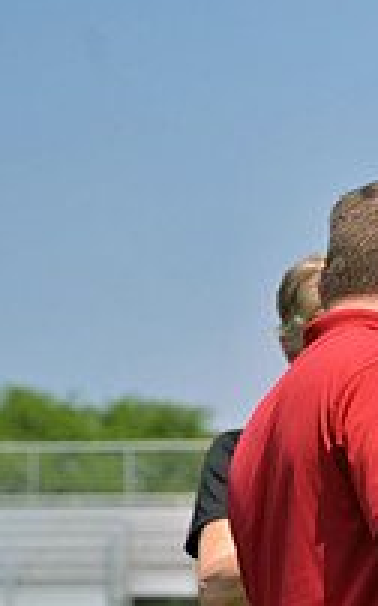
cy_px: 428
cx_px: 864
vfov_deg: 8.5
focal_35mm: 246
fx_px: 4061
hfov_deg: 5.2
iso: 125
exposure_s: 1/640
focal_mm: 84
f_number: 6.3
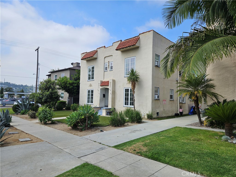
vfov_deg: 58.9
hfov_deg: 73.9
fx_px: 157
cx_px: 118
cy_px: 88
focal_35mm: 23
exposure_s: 1/2404
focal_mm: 5.4
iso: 25
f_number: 1.8
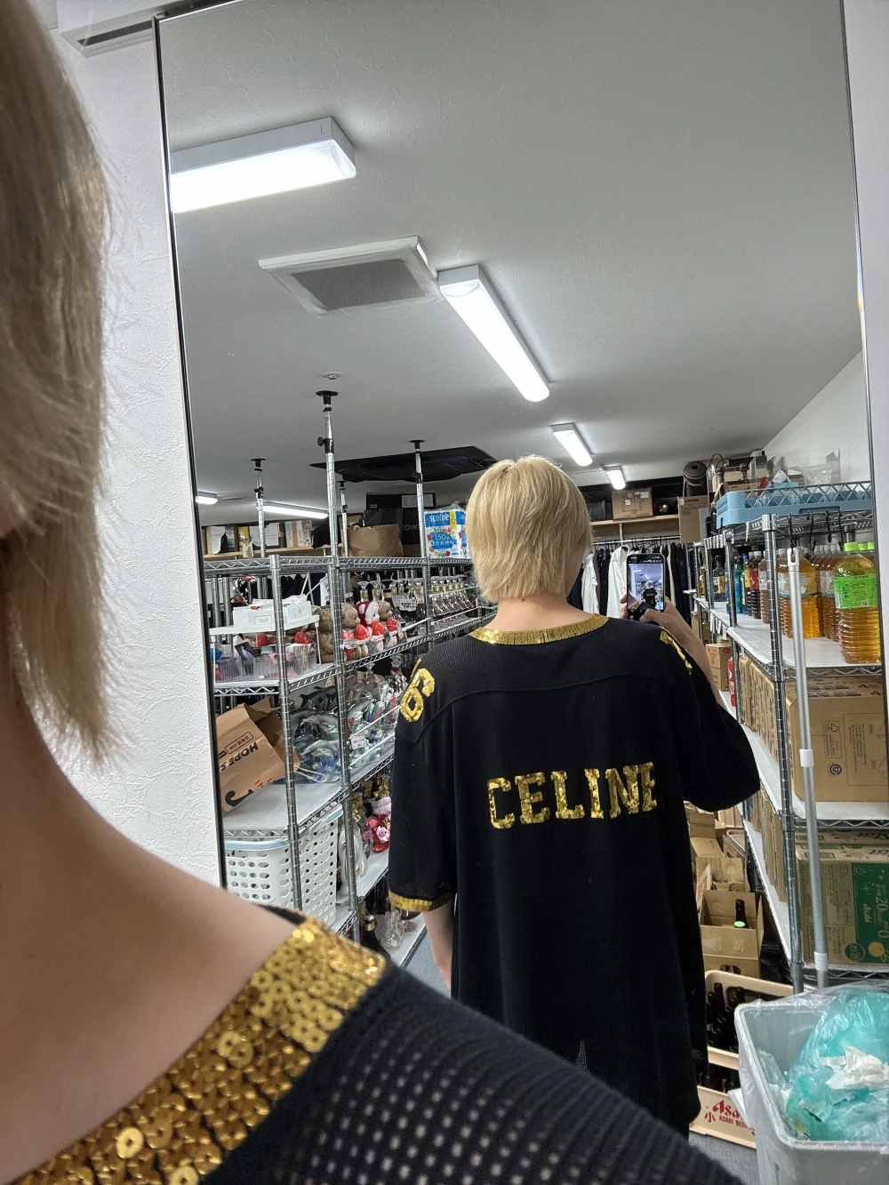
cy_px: 592
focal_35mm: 23
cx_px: 444
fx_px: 787
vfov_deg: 73.9
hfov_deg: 58.9
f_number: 1.9
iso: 80
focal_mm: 2.69
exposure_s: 1/122
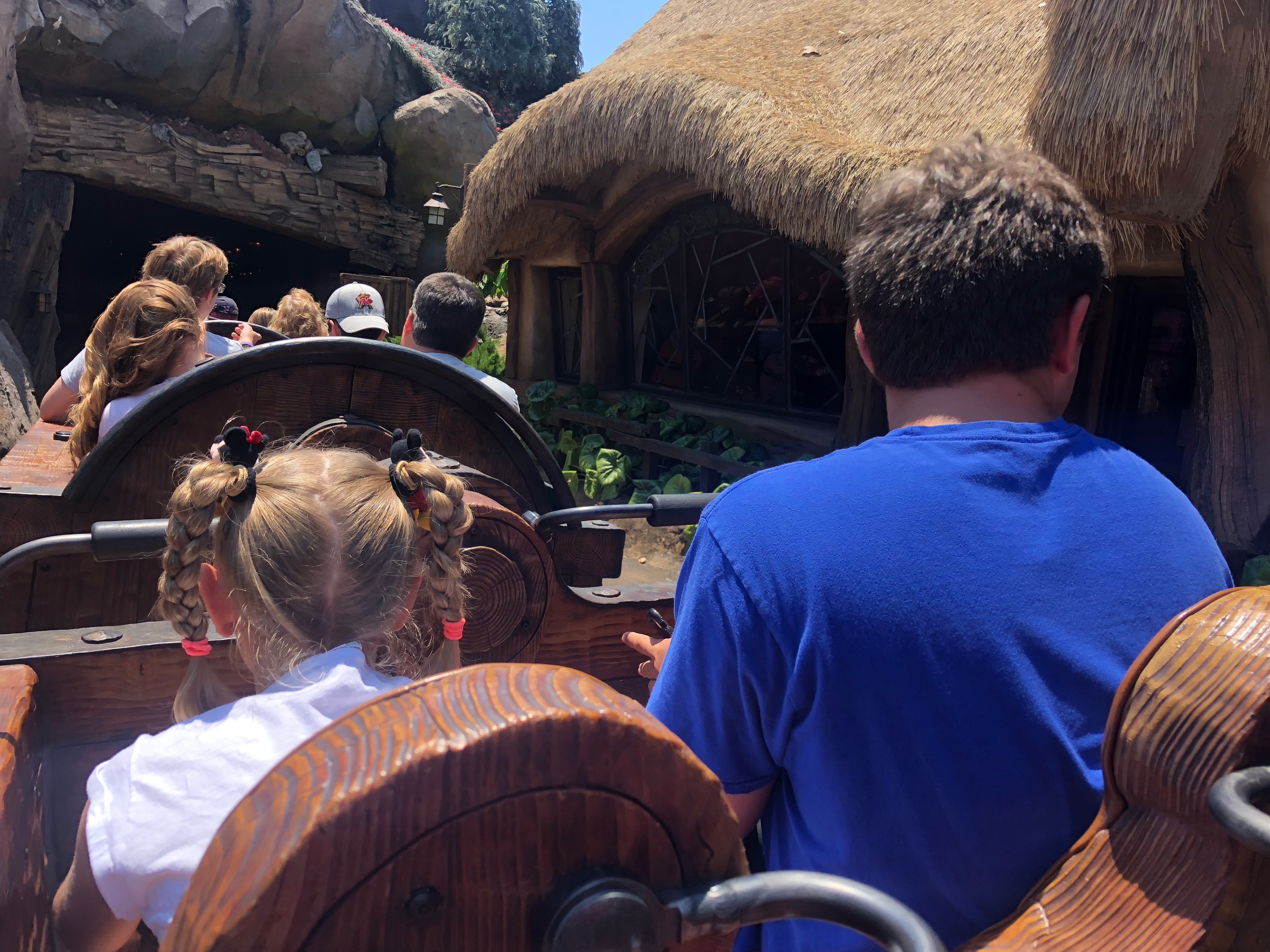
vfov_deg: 49.7
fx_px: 1027
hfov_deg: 63.4
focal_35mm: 28
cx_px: 635
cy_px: 476
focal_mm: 3.99
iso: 20
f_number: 1.8
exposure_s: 1/607
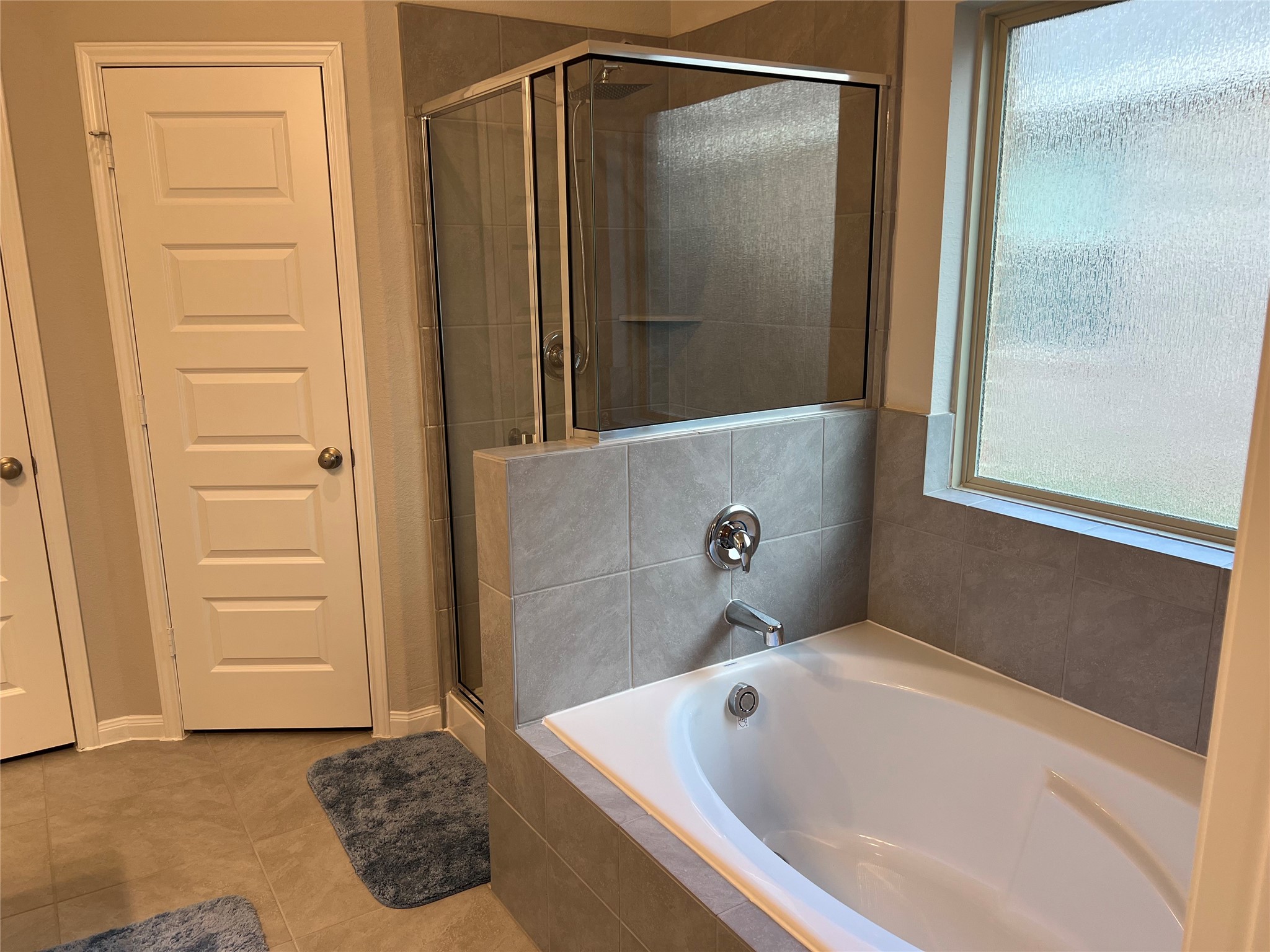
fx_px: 954
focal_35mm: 26
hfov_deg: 67.3
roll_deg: +0.6
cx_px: 635
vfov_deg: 53.1
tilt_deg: -12.7
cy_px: 476
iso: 64
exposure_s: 1/120
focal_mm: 5.7
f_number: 1.5
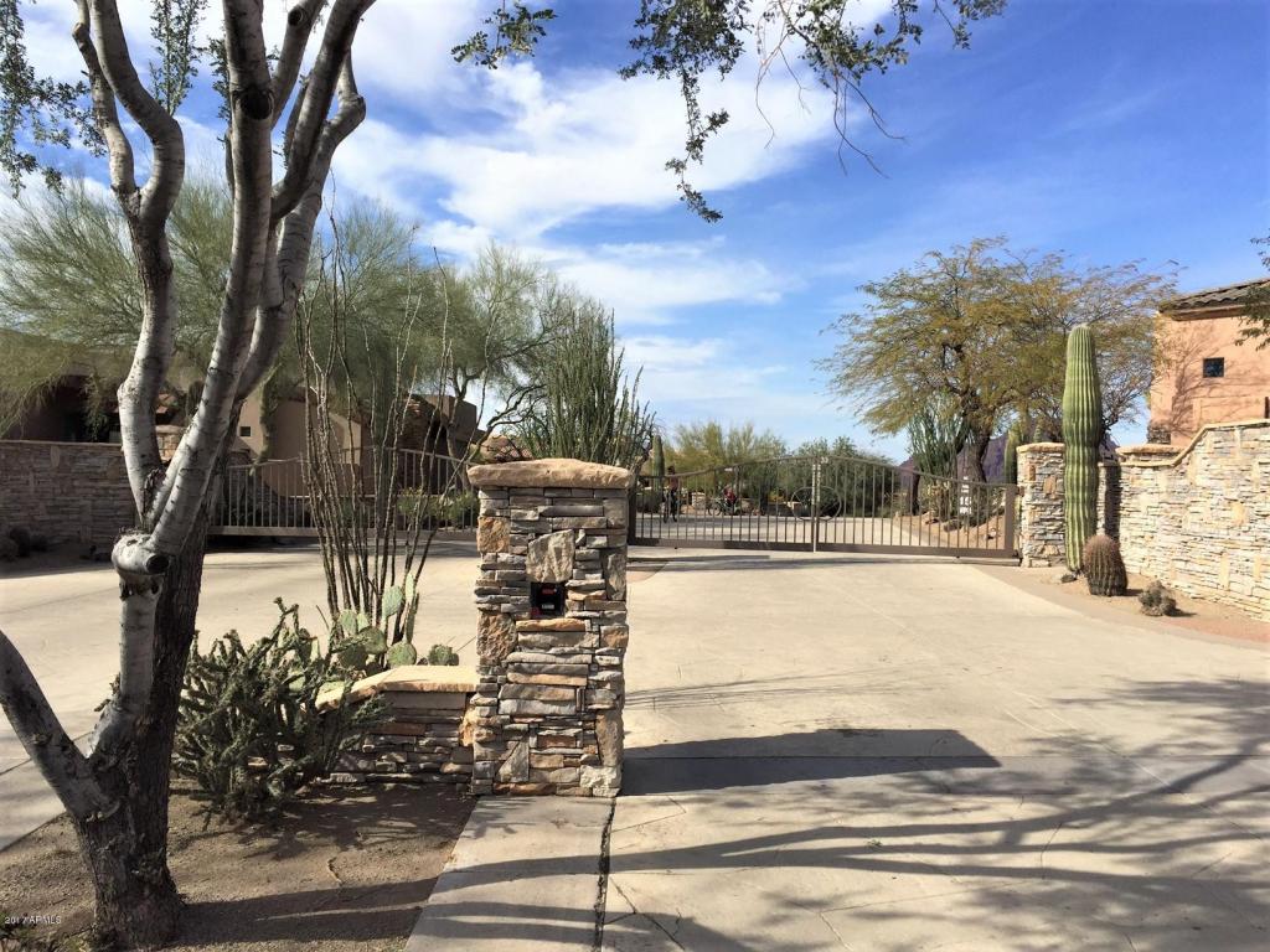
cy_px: 476
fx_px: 1064
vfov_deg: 48.2
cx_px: 635
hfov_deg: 61.7
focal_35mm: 29
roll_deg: -1.5
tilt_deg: +0.8
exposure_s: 1/2326
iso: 32
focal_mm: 4.15
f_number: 2.2
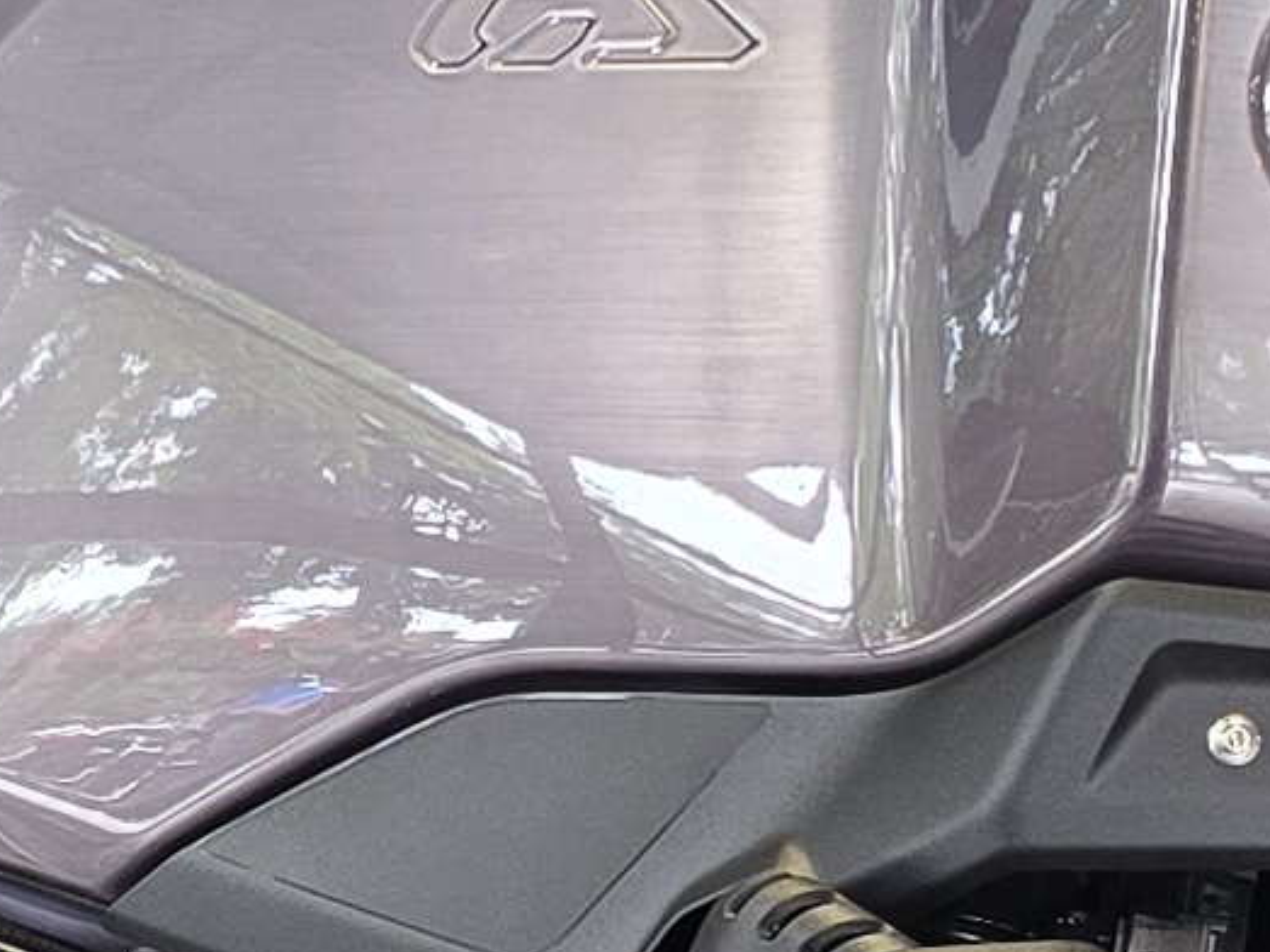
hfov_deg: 11.2
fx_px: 6456
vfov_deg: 8.4
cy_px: 843
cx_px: 236
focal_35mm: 176
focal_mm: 6.3
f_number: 1.7
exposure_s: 1/120
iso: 160
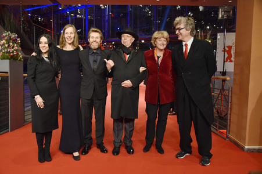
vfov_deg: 41.1
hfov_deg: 58.8
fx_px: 233
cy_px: 87
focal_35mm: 32
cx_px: 131
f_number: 5
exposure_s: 1/200
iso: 2500
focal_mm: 32
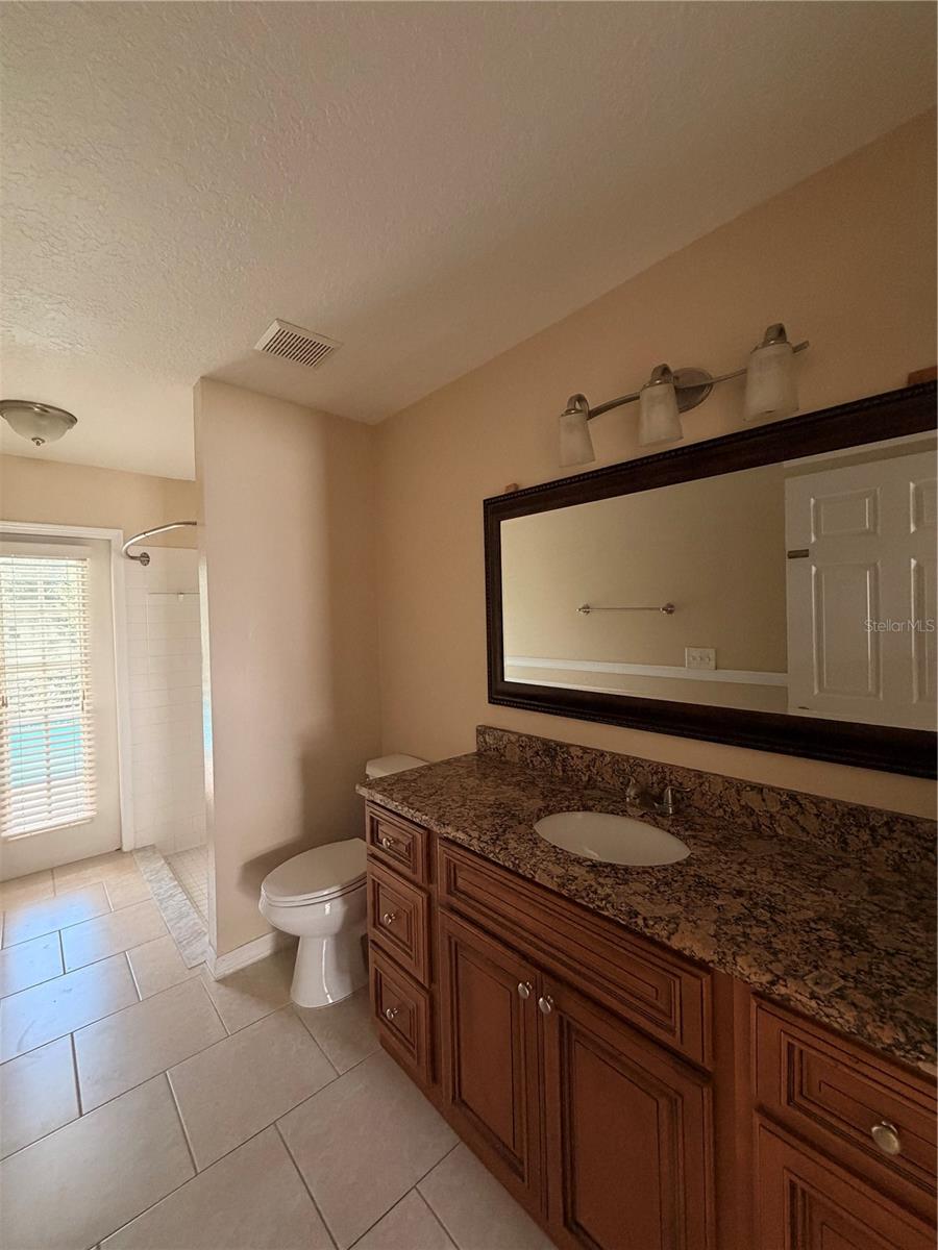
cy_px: 625
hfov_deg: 85.7
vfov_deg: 102.1
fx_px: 506
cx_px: 469
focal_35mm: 14
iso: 250
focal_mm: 2.22
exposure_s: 1/121
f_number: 2.2
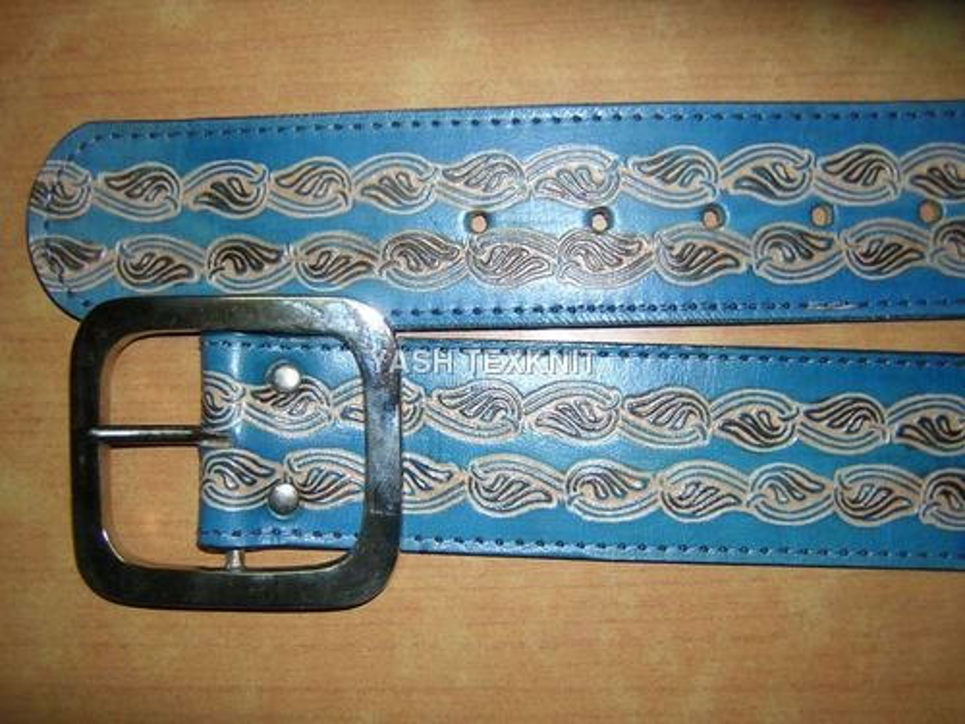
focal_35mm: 36
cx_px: 482
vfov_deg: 39.7
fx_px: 1004
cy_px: 362
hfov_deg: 51.4
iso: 100
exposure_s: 1/60.1
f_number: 2.6
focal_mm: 4.7
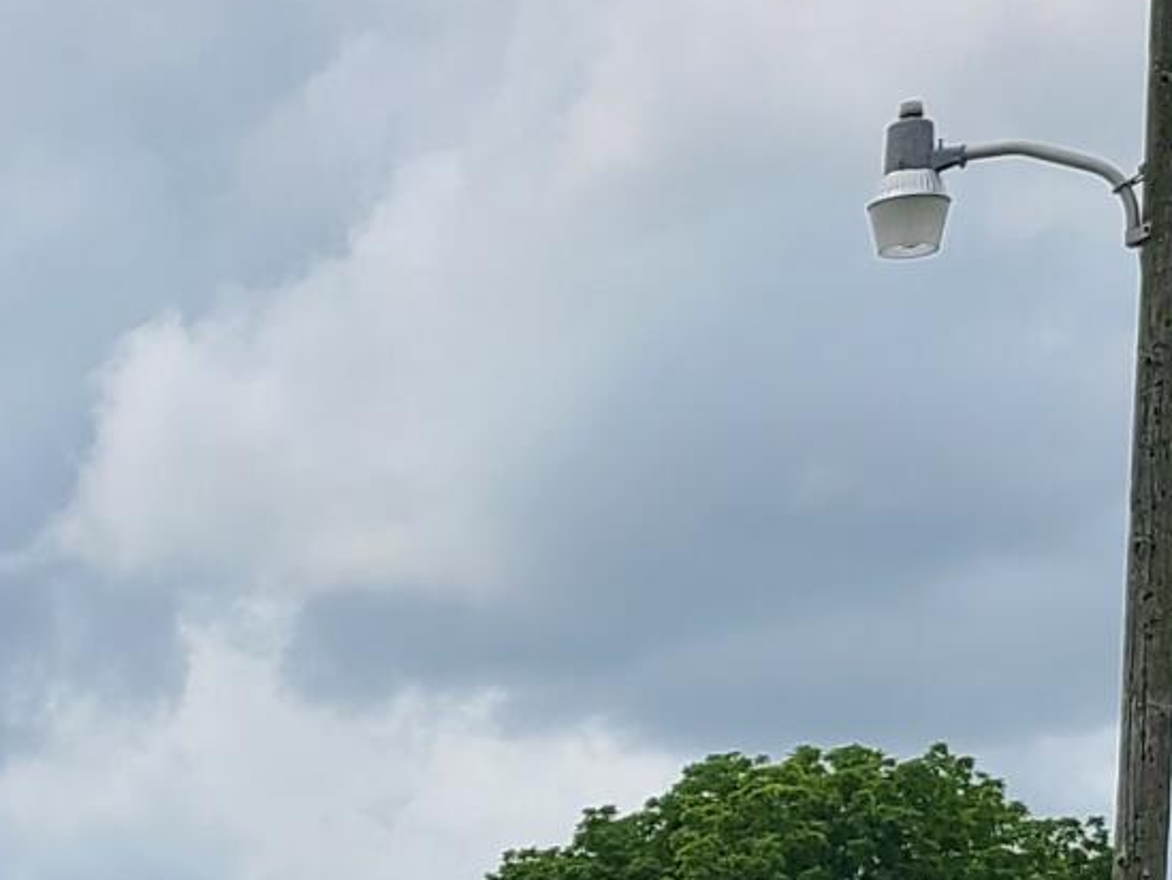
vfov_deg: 9.5
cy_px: 1995
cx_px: -408
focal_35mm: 142
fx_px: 4809
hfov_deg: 13.3
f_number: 1.8
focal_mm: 5.4
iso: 40
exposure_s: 1/2715
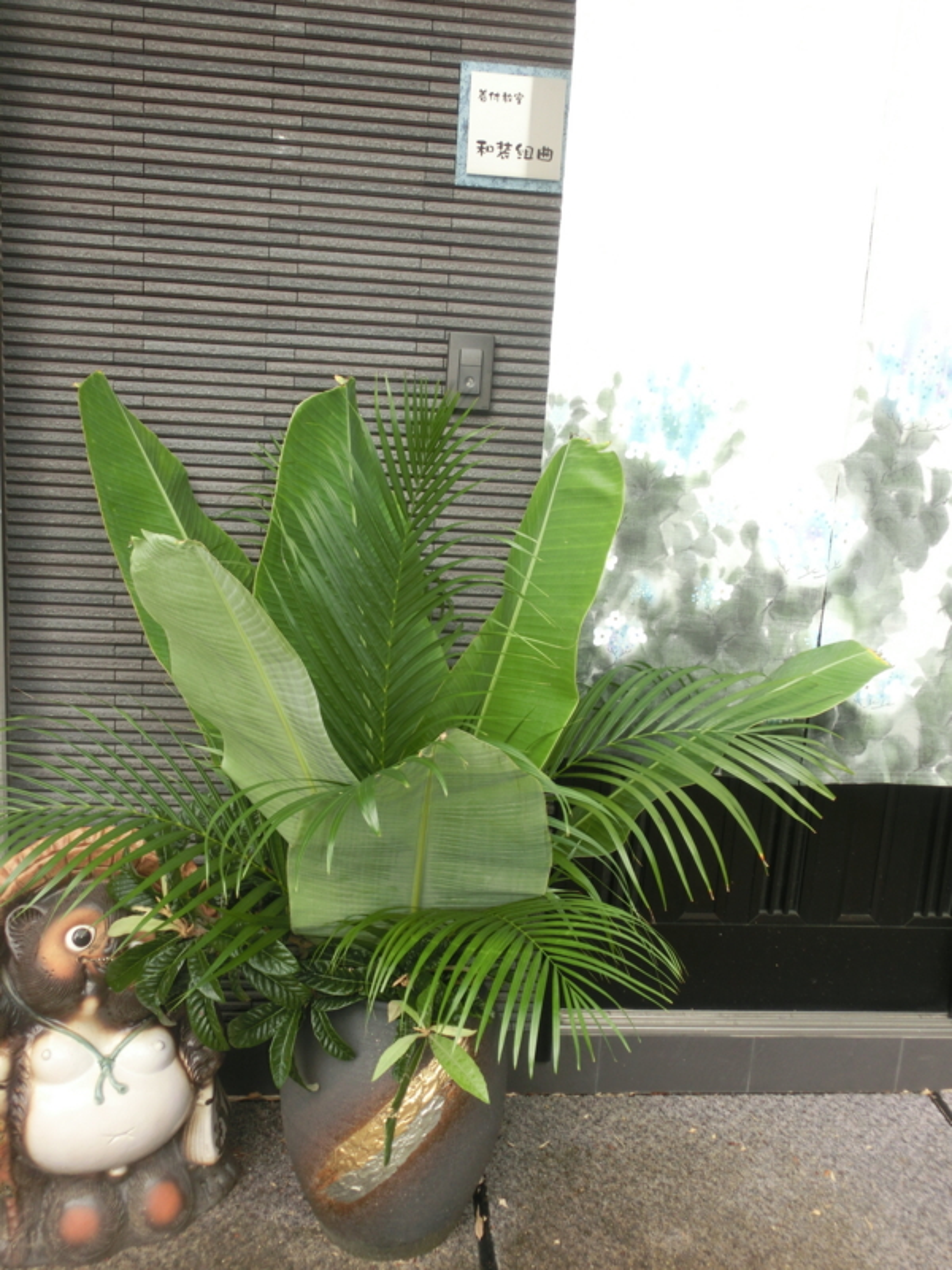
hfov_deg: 46.8
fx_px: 1100
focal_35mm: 30
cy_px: 635
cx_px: 476
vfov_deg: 60.0
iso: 80
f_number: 3.5
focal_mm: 5.36
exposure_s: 1/125
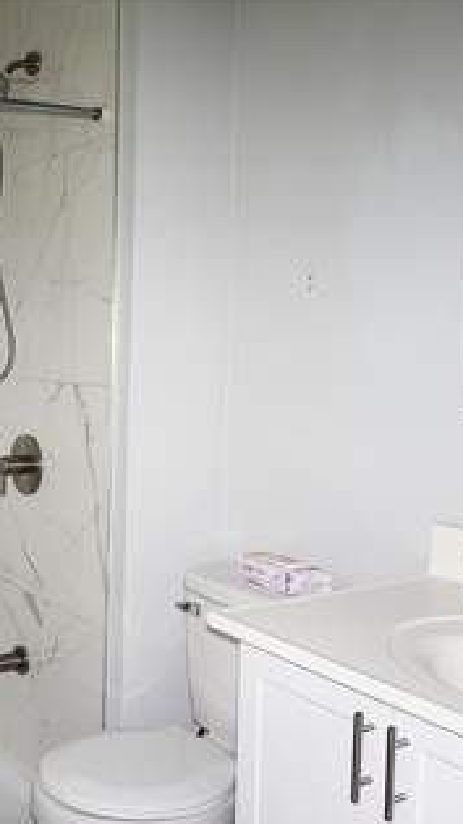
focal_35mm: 41
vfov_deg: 49.6
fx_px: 891
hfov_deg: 27.1
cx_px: -24
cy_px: 408
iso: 320
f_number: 3.5
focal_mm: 17
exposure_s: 1/60
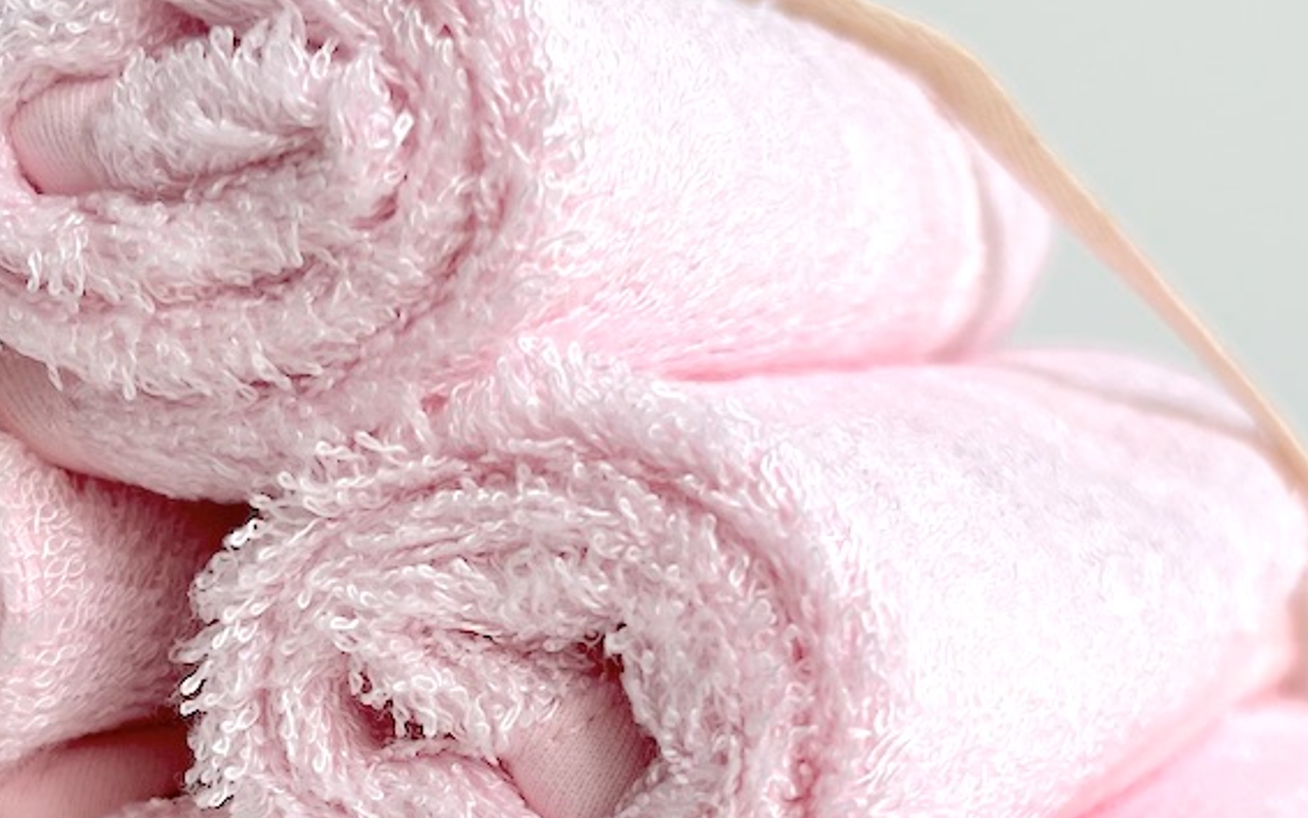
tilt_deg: -8.4
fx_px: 2603
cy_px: 731
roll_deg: -0.8
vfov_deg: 17.6
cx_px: 536
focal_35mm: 73
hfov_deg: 28.2
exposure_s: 1/196
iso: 40
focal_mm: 5.7
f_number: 1.5
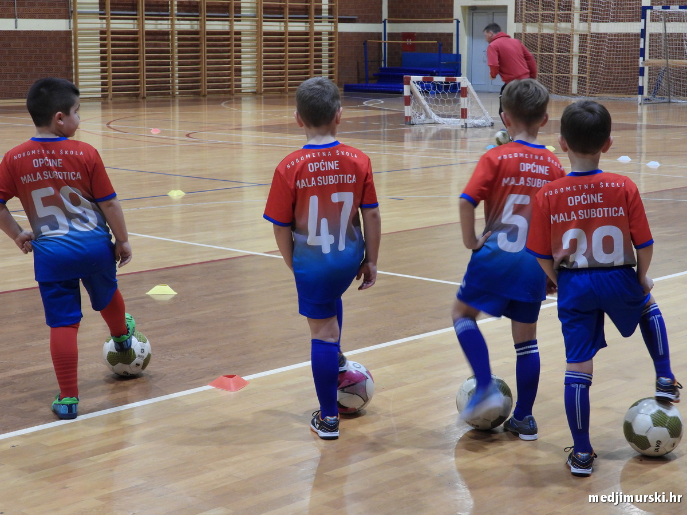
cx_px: 344
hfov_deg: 27.8
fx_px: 1389
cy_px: 258
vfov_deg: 21.0
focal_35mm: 70
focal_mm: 12.6
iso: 360
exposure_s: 1/30
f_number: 3.5
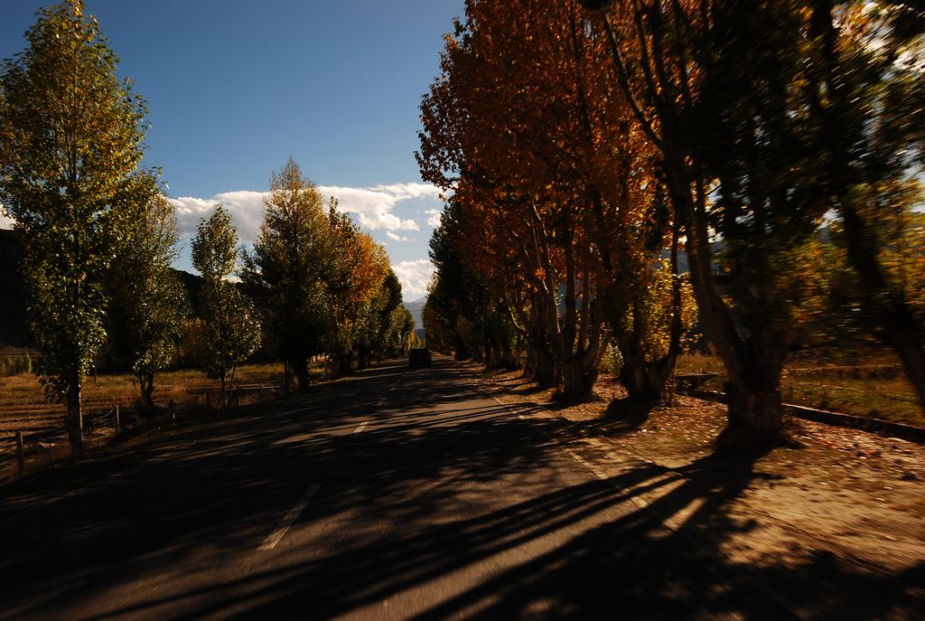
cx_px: 462
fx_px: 927
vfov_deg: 37.0
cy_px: 310
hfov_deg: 53.0
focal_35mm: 36
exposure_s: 1/160
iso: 100
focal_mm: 24
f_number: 13
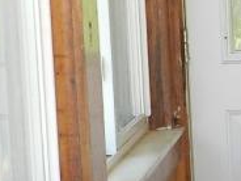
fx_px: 1239
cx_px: 554
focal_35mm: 178
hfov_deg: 9.9
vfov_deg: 8.3
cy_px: 144
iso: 160
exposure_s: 1/80
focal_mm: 5.6
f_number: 3.7
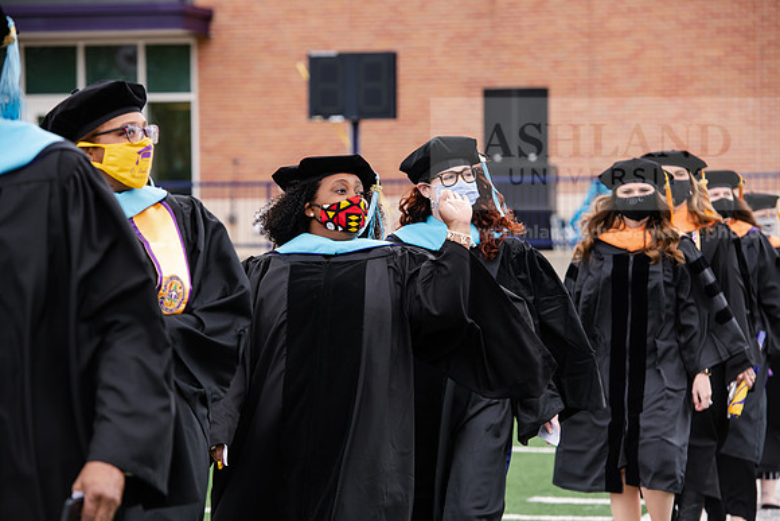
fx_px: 3142
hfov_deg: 14.2
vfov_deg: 9.5
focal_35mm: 145
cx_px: 390
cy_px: 260
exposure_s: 1/500
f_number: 5.6
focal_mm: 145
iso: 500
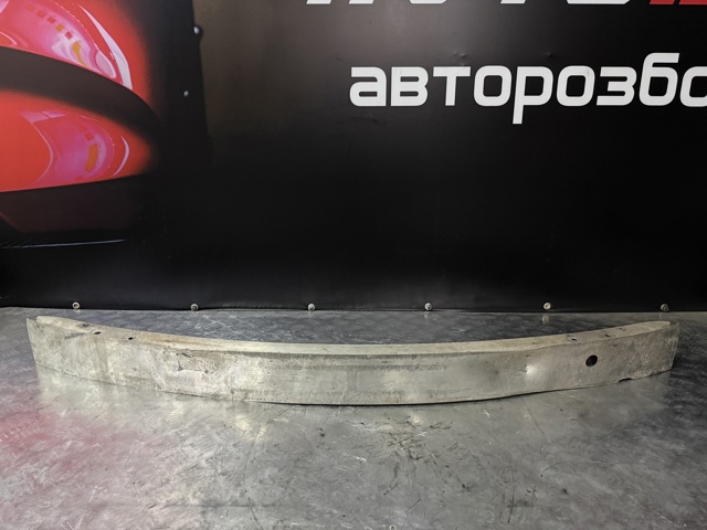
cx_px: 354
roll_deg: -0.2
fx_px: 490
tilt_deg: -14.9
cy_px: 265
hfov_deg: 71.6
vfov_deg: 56.8
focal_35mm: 24
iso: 400
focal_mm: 6.76
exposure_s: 1/60
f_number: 1.78
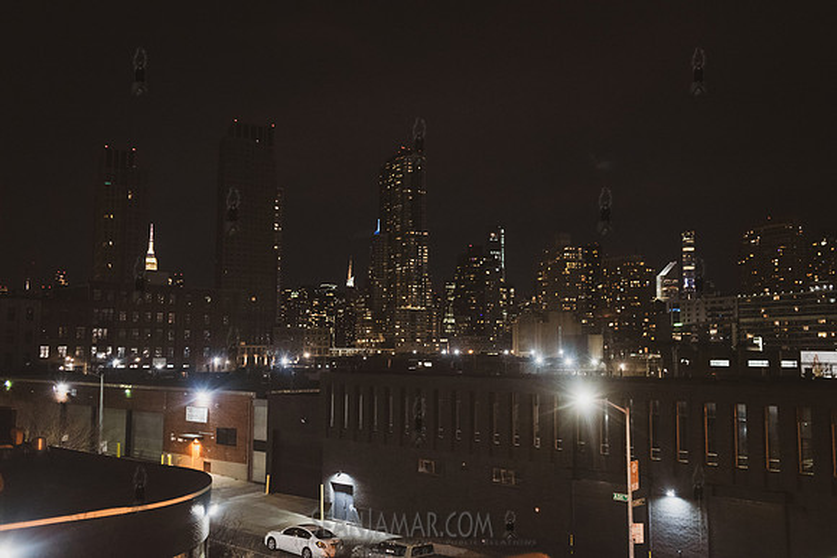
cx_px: 418
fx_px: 816
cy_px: 279
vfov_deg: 37.8
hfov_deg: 54.3
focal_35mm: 35
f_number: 3.2
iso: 8000
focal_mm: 35
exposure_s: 1/125
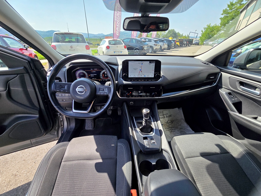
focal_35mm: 13
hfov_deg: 106.2
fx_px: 98
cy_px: 98
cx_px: 130
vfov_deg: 89.9
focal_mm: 2.2
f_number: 2.2
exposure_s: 1/1000
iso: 64
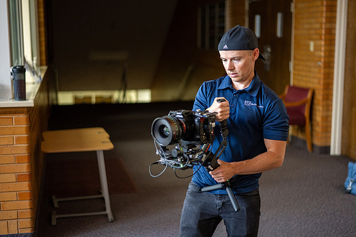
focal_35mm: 50
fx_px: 495
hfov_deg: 39.6
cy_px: 118
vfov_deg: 27.0
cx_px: 178
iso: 1000
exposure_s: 1/125
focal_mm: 50
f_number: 1.8
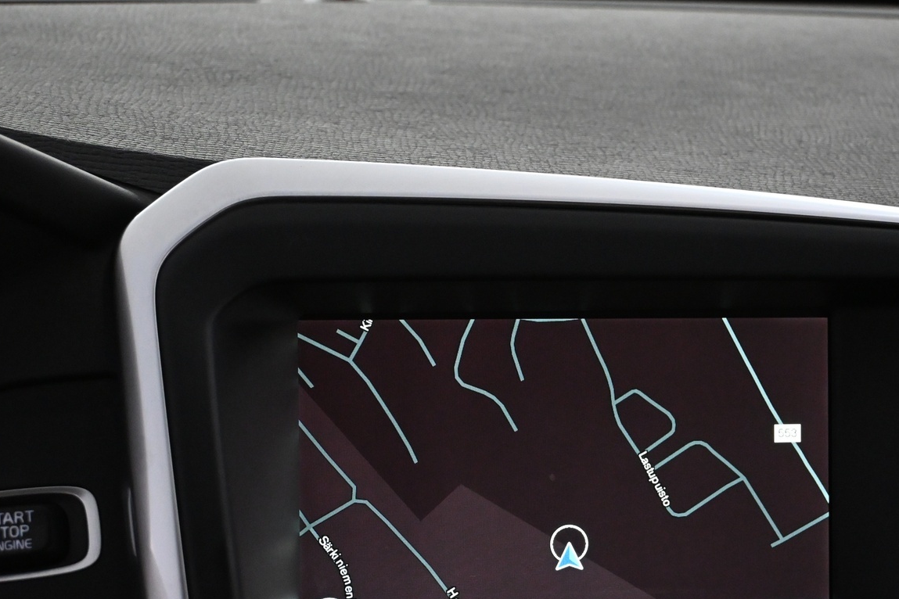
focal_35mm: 87
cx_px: 598
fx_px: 2165
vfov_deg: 15.7
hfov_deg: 23.4
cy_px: 393
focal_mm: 41
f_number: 5.6
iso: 3200
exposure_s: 1/80
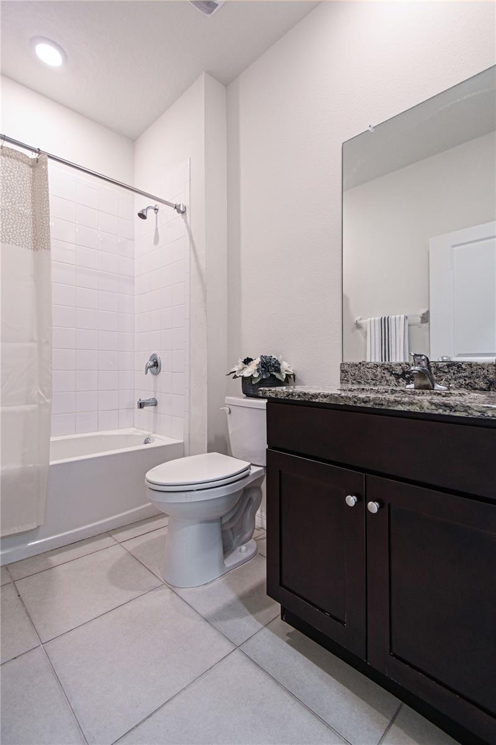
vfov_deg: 100.4
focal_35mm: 15
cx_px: 248
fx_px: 310
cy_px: 372
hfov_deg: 77.3
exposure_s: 1/30
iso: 280
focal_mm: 10
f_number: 3.5
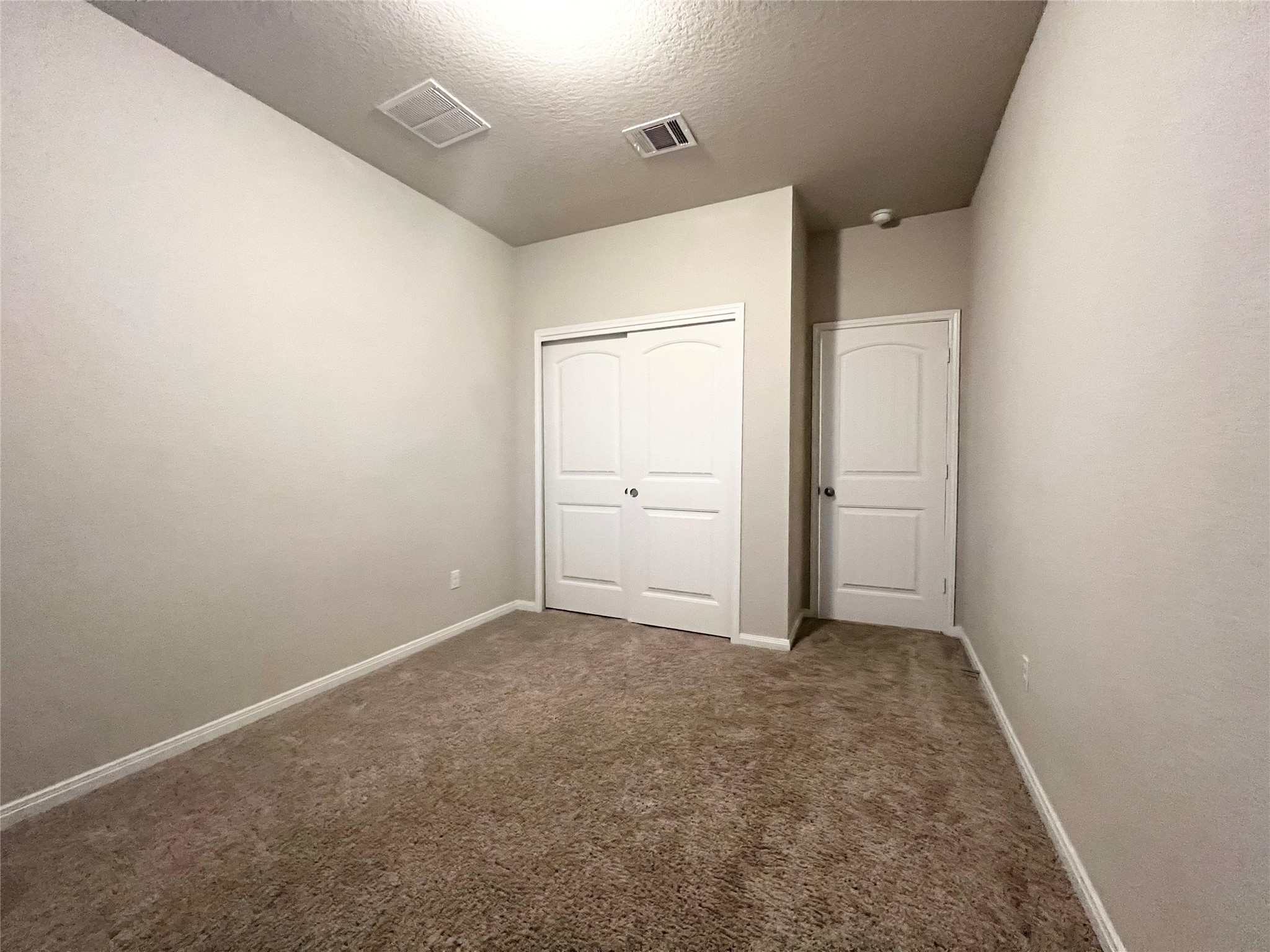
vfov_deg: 89.9
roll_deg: +0.8
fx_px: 477
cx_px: 635
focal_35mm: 13
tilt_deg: -1.8
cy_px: 476
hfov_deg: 106.2
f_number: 1.8
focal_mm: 1.57
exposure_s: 1/60
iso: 800
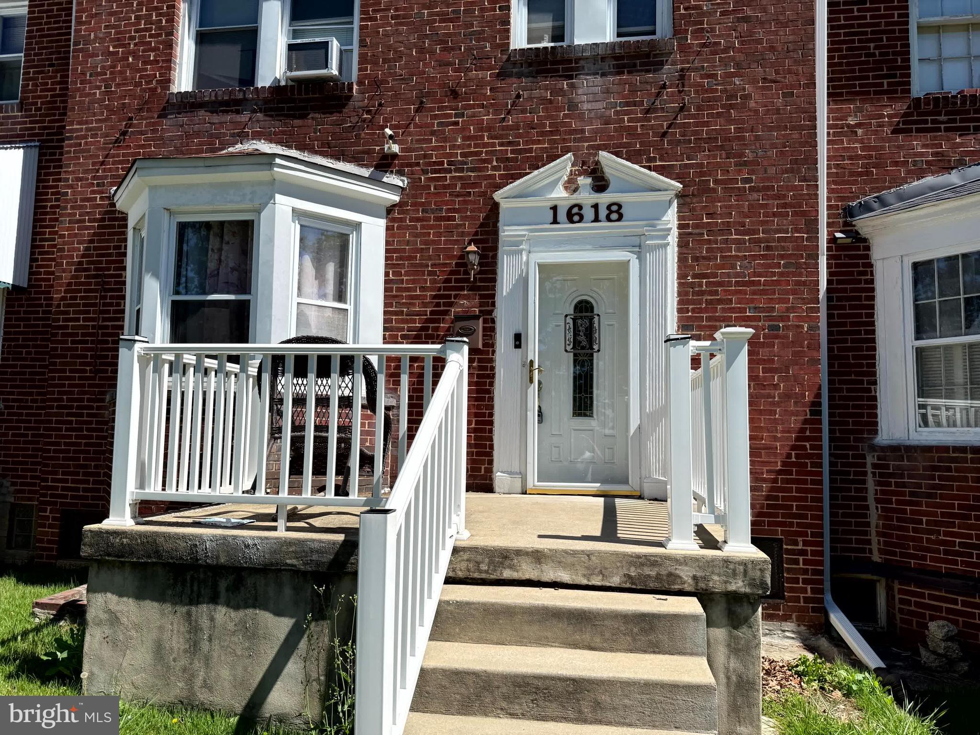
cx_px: 490
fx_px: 679
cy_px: 368
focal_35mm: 24
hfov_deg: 71.6
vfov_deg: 56.8
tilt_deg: +5.8
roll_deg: -0.9
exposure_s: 1/5714
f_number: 1.78
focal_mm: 6.76
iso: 80
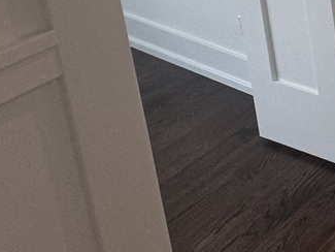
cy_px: -207
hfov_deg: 21.2
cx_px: 598
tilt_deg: -10.1
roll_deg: +2.6
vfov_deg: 18.4
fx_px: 600
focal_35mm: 62
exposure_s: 1/120
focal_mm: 2.22
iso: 100
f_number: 2.2
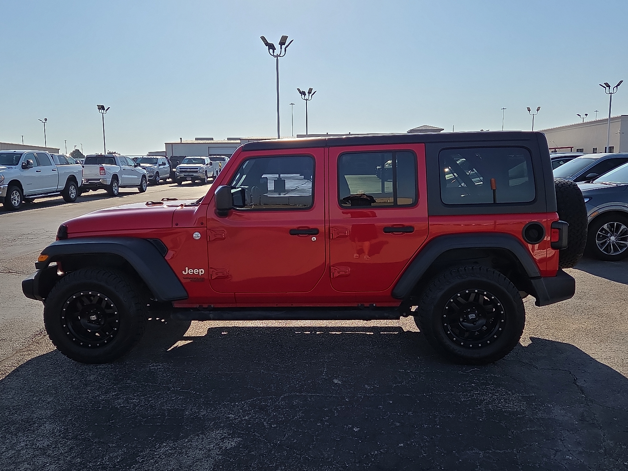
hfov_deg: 58.4
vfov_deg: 45.4
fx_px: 562
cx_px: 314
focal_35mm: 31
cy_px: 236
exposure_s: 1/3333
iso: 25
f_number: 1.8
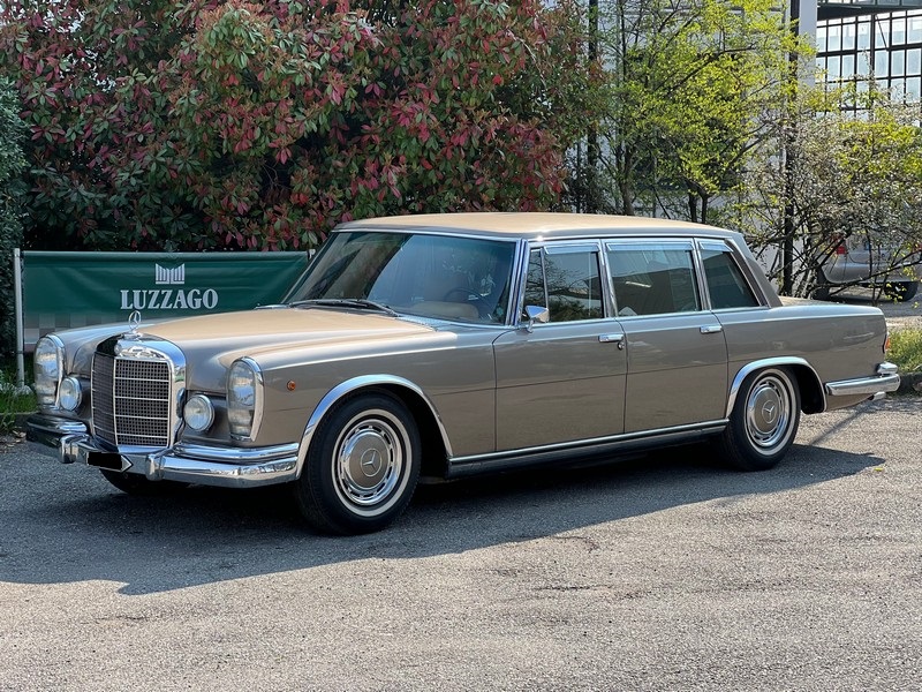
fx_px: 2051
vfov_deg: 19.1
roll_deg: -0.1
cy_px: 346
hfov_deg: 25.3
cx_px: 461
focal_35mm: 77
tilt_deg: -4.5
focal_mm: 9
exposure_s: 1/203
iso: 25
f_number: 2.8
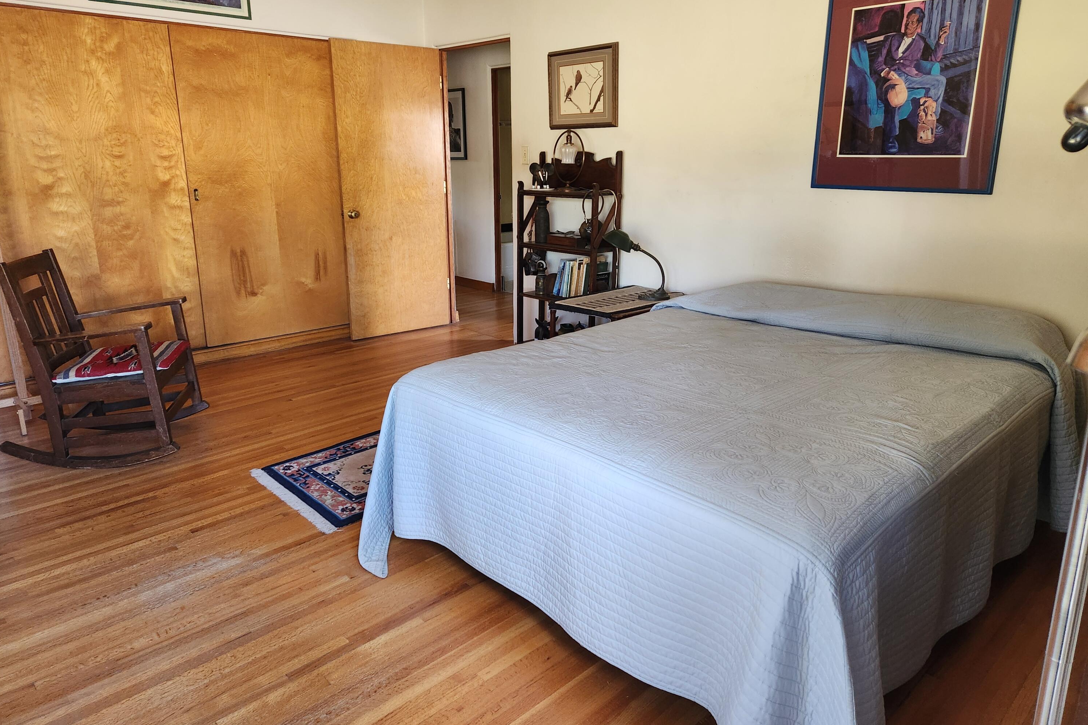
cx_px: 543
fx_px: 725
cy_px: 320
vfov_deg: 53.0
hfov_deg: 73.7
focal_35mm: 24
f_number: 1.8
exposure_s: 1/120
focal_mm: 5.4
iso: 400
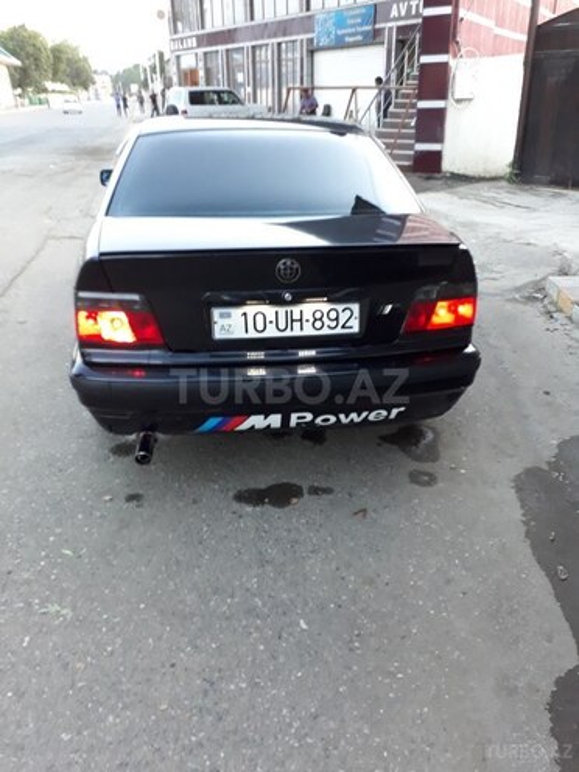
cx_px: 290
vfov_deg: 65.3
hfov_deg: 51.4
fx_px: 602
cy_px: 386
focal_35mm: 27
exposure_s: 1/33
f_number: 1.9
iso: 125
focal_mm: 3.6
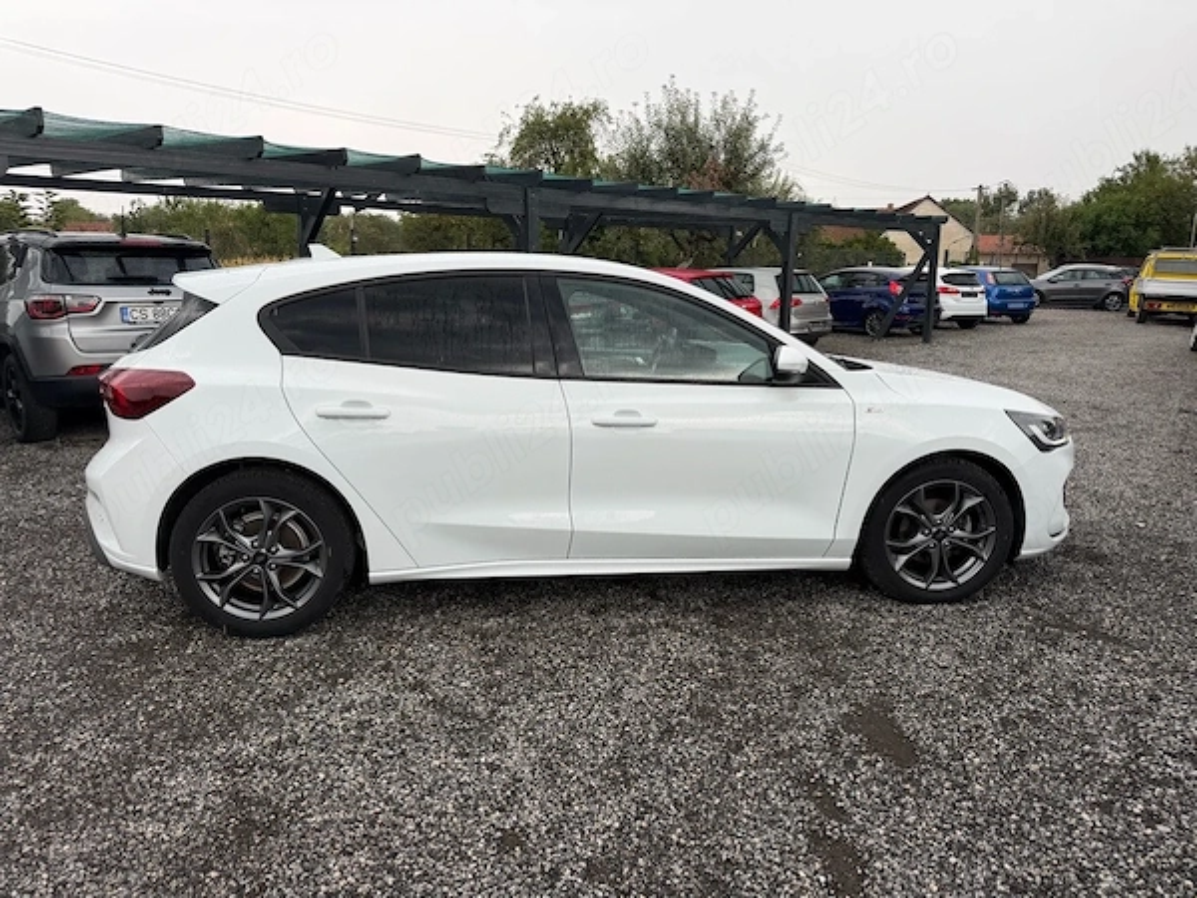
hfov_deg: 71.6
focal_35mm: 24
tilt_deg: -11.2
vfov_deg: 56.8
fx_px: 830
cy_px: 449
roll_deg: +0.1
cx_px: 598
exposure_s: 1/617
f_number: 1.78
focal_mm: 6.76
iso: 80
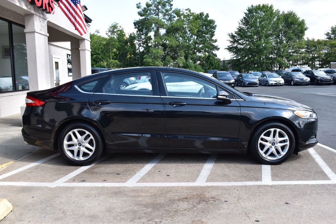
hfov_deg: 61.9
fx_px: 280
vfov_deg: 43.6
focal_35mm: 30
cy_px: 112
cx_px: 168
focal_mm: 20
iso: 400
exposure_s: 1/250
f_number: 10
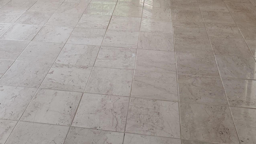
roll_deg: -1.1
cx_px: 119
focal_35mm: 47
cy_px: -61
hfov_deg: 43.7
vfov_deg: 21.9
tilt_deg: -9.5
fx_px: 319
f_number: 1.78
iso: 160
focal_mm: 6.76
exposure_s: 1/121
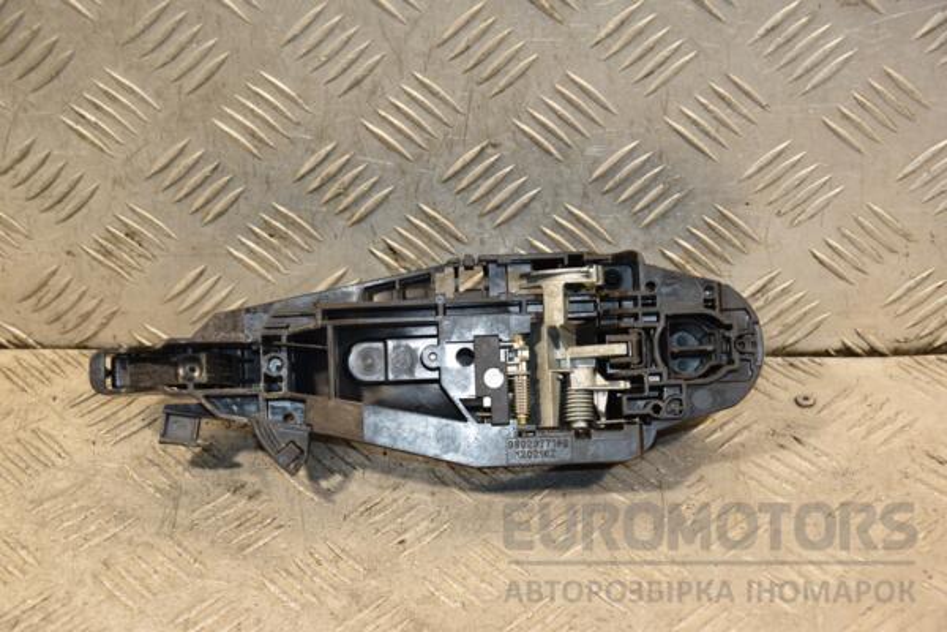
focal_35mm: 87
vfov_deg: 15.7
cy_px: 316
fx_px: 2288
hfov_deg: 23.4
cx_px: 474
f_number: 5
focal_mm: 58
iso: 800
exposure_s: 1/125
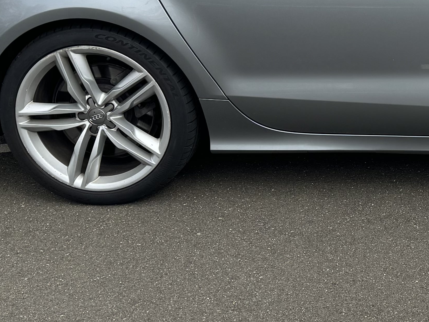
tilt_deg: -13.4
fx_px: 1029
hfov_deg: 21.8
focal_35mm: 83
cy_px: 31
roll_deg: +0.7
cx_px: 515
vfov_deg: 17.5
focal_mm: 6.76
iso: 80
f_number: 1.78
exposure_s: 1/2604
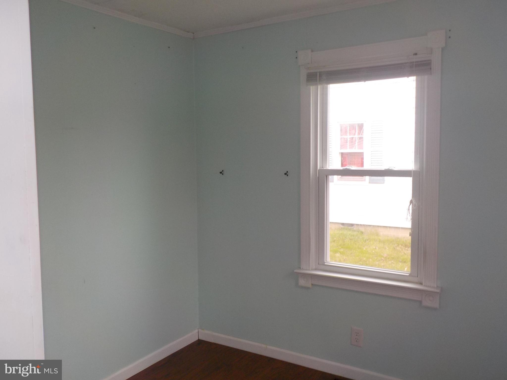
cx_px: 254
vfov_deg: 46.8
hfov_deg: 60.0
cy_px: 190
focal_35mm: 30
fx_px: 439
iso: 125
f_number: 3.3
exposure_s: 1/80
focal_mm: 4.1
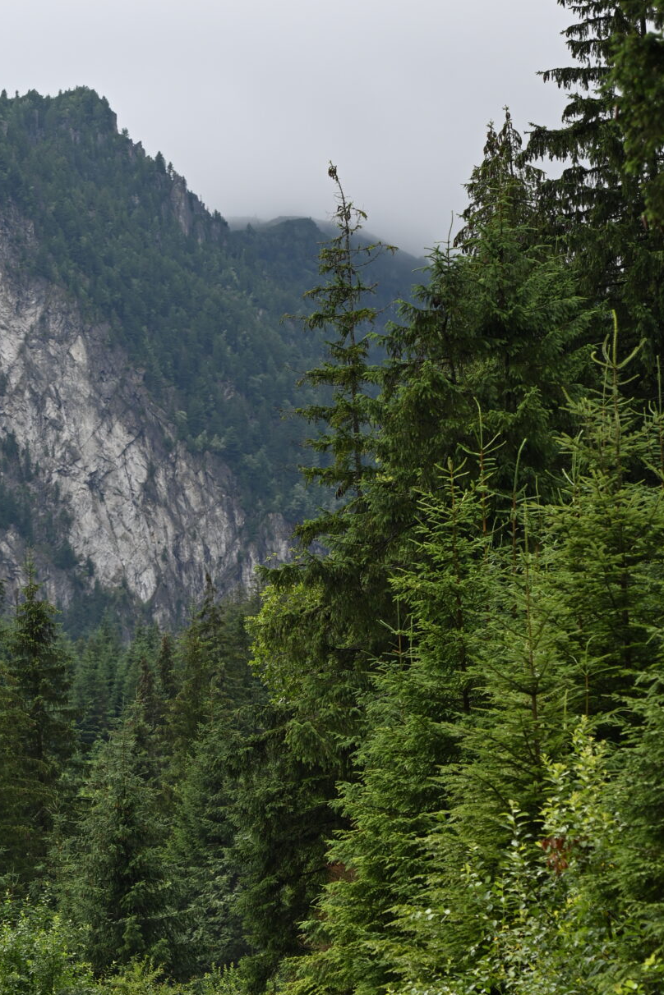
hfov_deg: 7.3
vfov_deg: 10.9
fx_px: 5201
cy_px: 722
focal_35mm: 188
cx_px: 113
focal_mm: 89
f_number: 4
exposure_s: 1/200
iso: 100
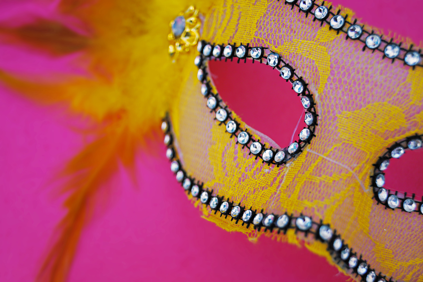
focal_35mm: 52
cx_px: 212
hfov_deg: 37.9
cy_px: 141
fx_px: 617
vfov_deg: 25.8
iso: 200
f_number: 5
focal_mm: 35
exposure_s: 1/160
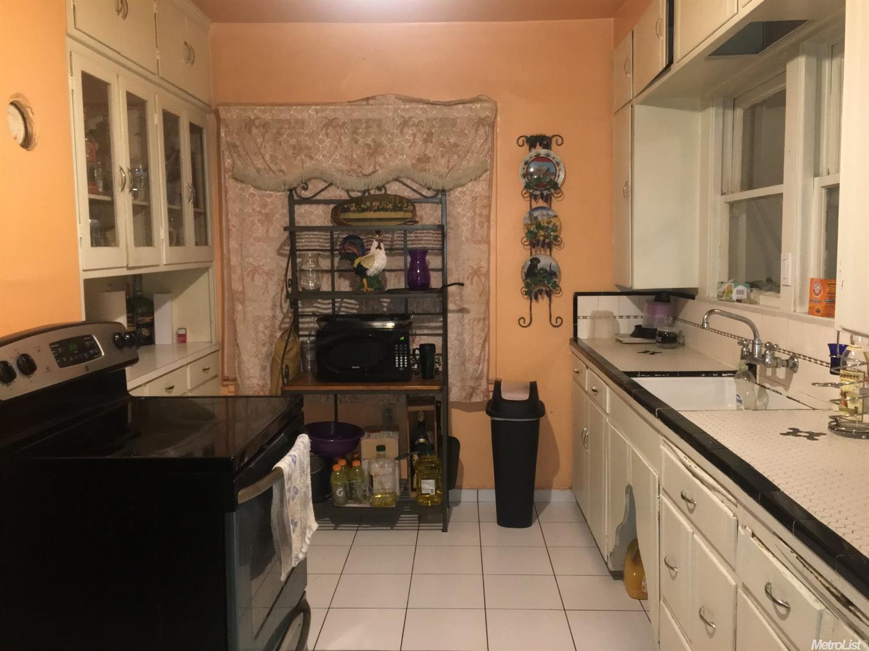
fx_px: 728
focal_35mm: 29
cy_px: 326
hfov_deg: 61.7
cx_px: 434
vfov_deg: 48.2
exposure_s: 1/16
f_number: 2.2
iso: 200
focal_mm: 4.15
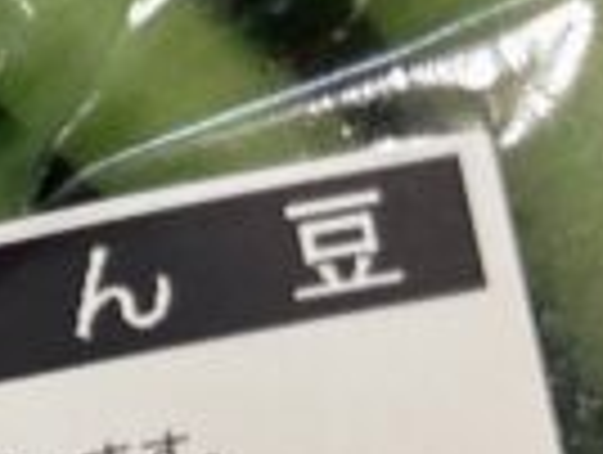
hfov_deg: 9.2
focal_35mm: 186
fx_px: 3246
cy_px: 445
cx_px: -981
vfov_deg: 8.0
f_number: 1.6
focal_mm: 5.96
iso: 80
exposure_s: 1/60
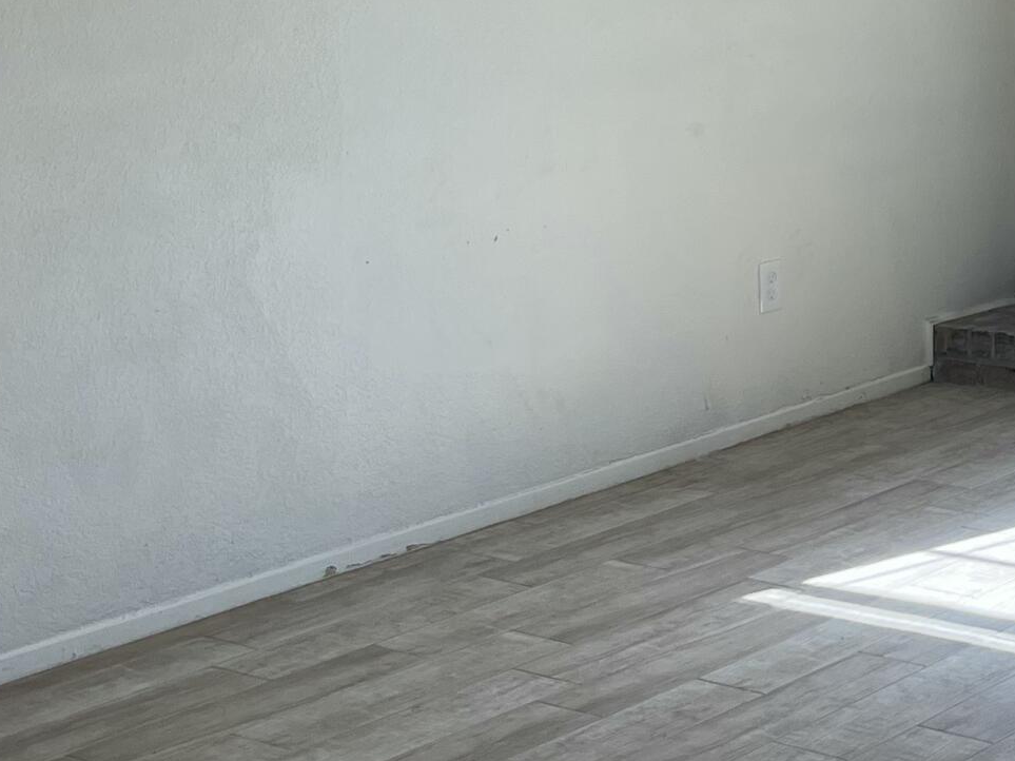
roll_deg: -0.4
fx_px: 2375
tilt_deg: -4.8
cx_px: 1246
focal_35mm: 81
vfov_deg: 17.8
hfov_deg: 22.1
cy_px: 17
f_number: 1.6
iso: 40
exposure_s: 1/276
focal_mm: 5.1
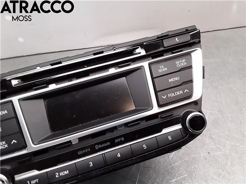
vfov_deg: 49.7
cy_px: 92
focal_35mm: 28
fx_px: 199
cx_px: 123
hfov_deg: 63.4
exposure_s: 1/100
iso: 100
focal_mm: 2.91
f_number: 1.9
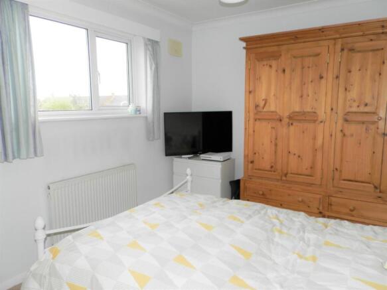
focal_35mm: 25
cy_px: 145
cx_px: 194
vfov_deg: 54.9
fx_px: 279
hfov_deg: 69.4
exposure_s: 1/50
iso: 80
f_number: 3.1
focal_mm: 4.5
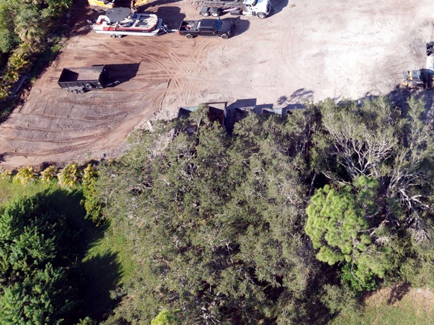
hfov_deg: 30.0
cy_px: -34
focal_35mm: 60
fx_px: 752
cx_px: 432
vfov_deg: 23.0
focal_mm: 8.7
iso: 120
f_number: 1.8
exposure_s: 1/40
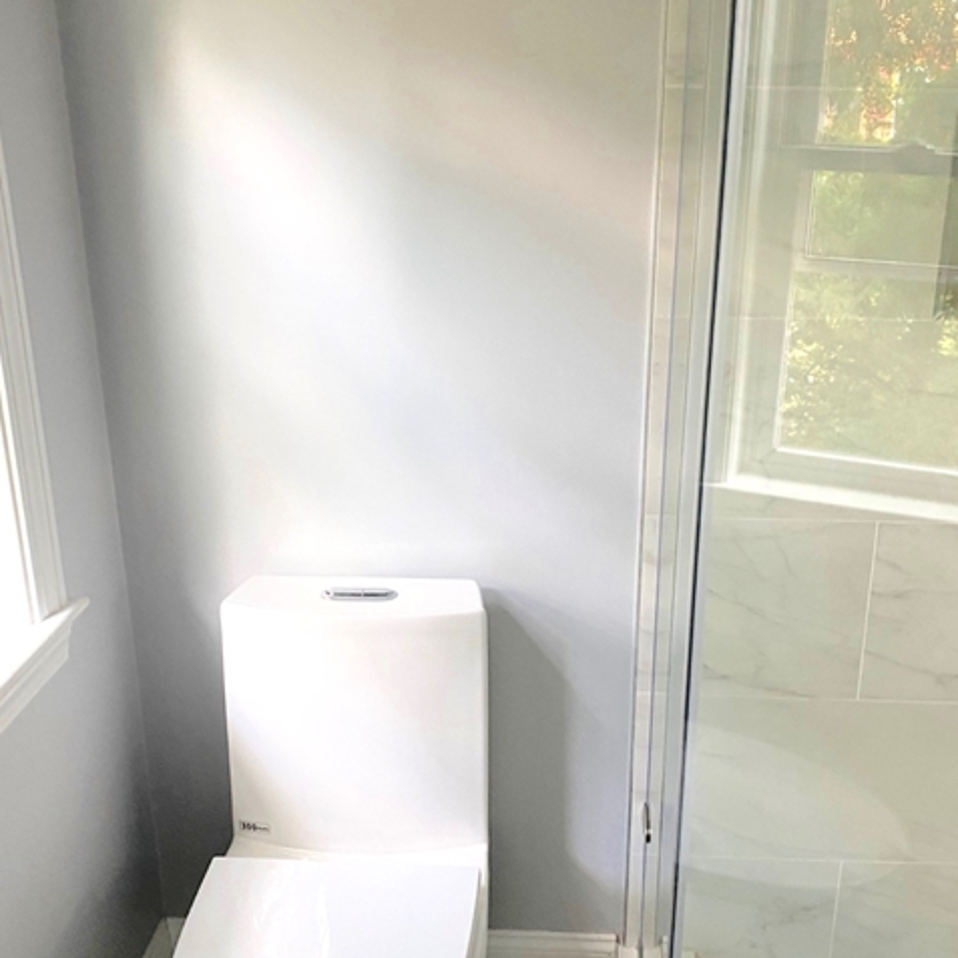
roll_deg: -1.2
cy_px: 506
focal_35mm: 37
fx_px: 1158
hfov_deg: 44.8
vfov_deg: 44.9
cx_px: 546
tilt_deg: -19.5
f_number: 1.8
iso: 200
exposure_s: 1/60
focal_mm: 4.25
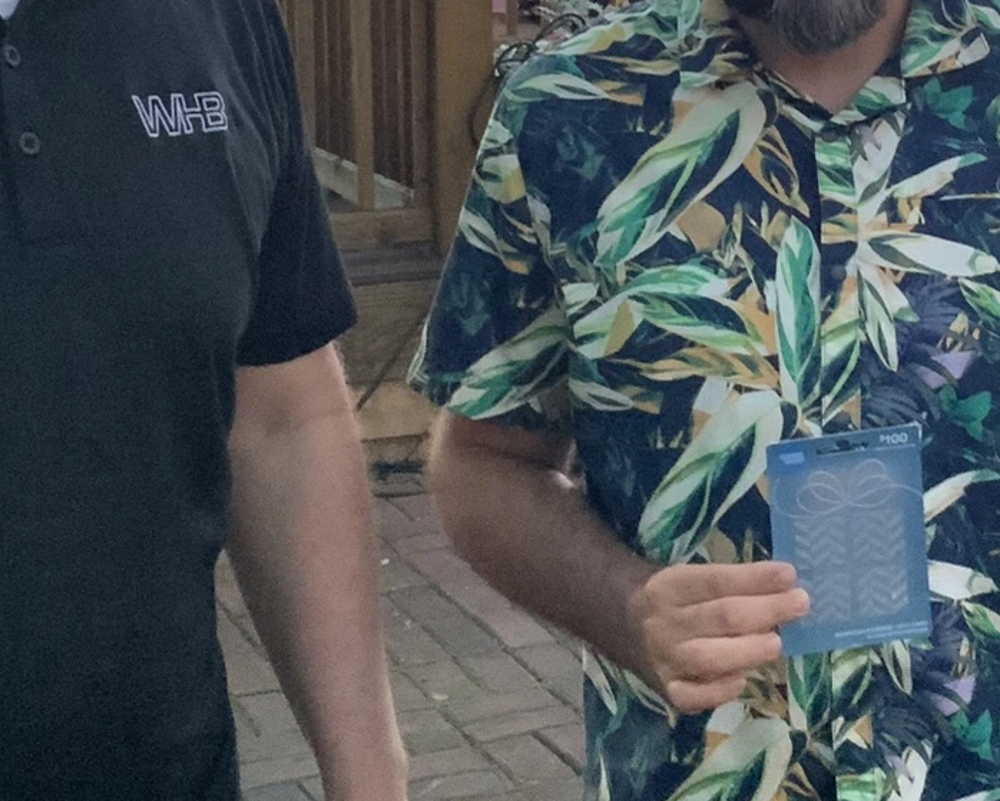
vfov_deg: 18.3
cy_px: 158
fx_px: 2458
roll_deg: +0.5
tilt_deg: -8.4
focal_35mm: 83
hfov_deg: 22.7
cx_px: 801
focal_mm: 3
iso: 400
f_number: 1.8
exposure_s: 1/30
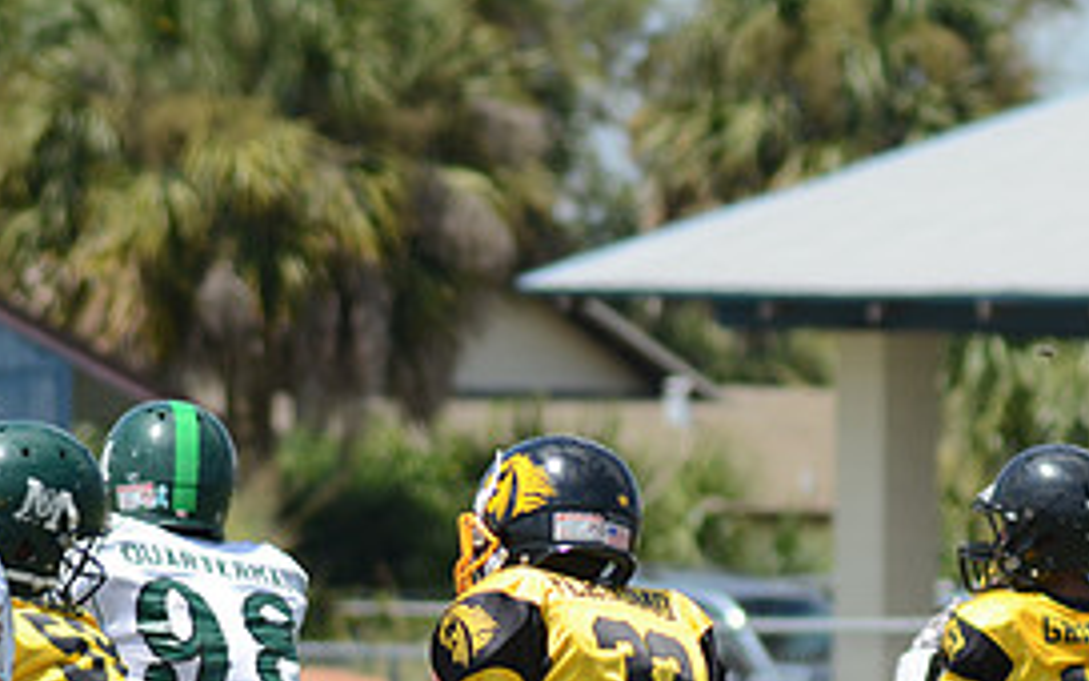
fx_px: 19291
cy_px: 717
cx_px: 1041
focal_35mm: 650
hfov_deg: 3.2
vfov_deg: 2.0
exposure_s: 1/800
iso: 200
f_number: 6.3
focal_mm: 200
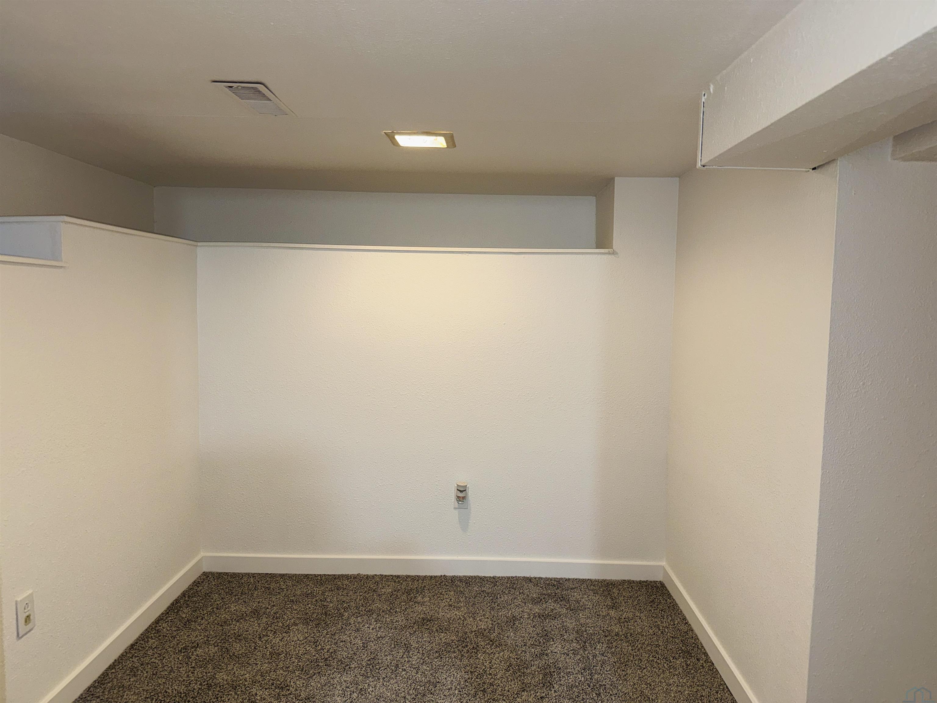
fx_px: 650
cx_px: 468
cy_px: 352
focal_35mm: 24
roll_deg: -1.0
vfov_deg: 56.8
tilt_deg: -4.2
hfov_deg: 71.6
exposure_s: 1/34
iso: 64
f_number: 1.78
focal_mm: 6.76
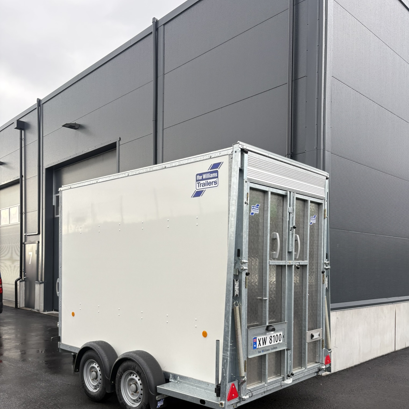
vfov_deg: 51.7
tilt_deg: -3.7
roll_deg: -0.8
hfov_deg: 52.5
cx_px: 206
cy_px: 266
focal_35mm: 31
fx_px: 414
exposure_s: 1/302
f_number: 1.6
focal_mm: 5.96
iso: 40
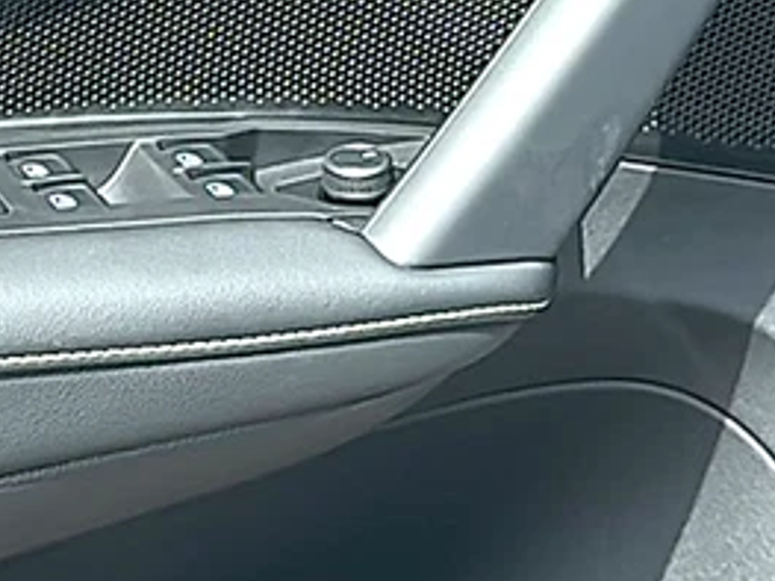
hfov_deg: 15.3
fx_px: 2864
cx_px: 180
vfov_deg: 11.3
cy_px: -125
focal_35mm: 128
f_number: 1.78
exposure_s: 1/1618
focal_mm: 6.86
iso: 80
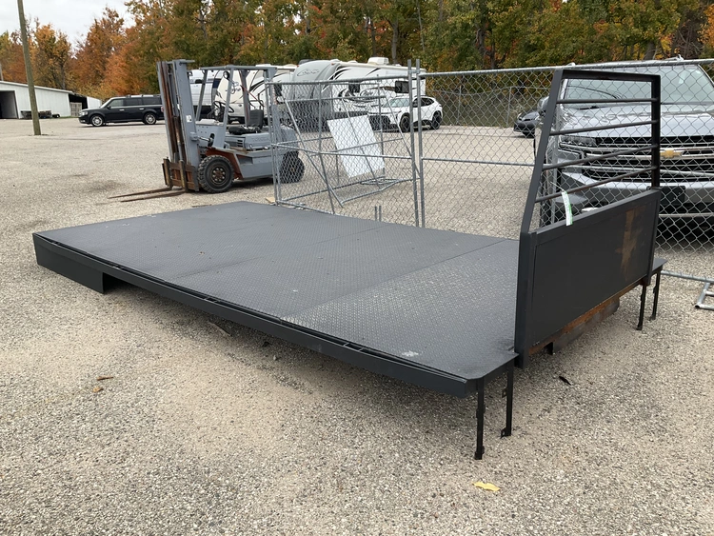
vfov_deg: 48.3
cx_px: 357
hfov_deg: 61.6
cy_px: 268
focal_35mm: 29
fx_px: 598
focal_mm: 3
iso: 25
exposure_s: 1/277
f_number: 1.8
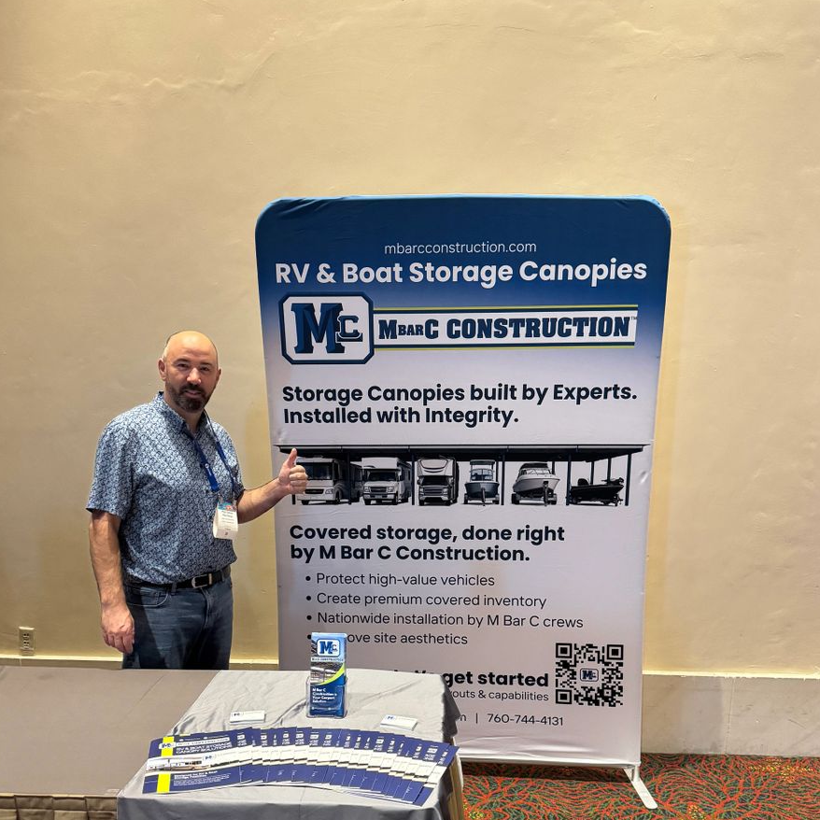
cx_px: 412
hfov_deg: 55.6
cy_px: 535
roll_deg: +0.7
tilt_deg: -13.0
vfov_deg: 54.7
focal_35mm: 29
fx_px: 777
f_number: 1.78
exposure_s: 1/40
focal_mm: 6.76
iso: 1000
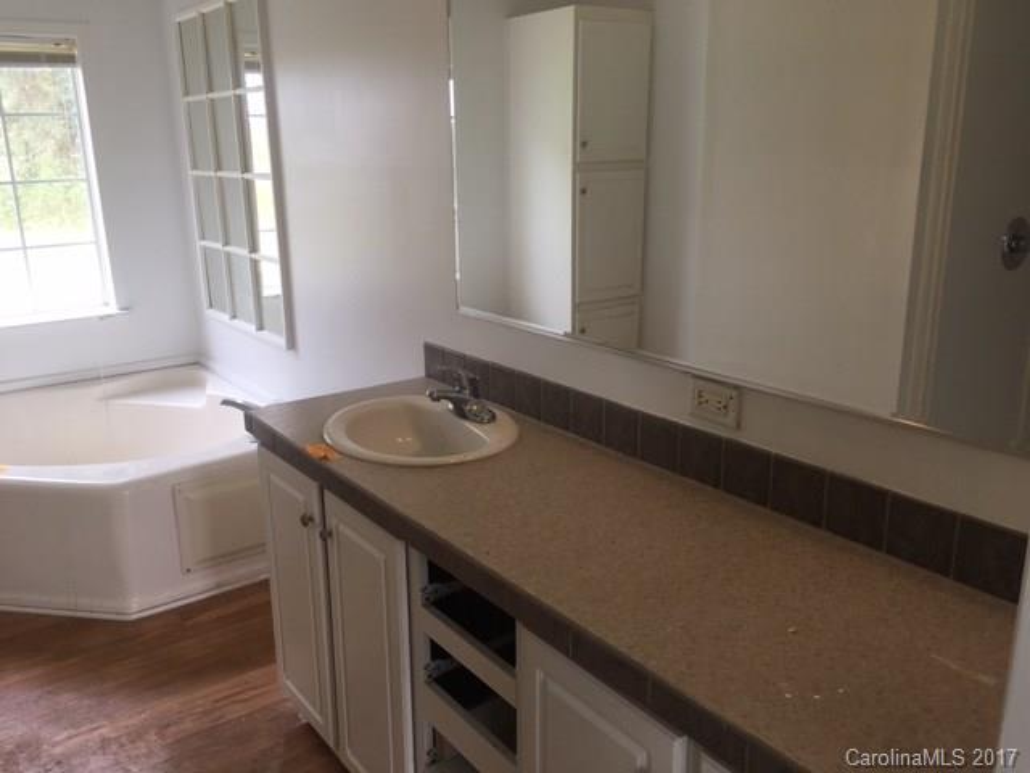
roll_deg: +0.9
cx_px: 515
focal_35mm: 29
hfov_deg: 61.7
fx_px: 863
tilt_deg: -15.0
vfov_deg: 48.2
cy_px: 386
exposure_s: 1/40
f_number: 2.2
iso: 25
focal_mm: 4.15
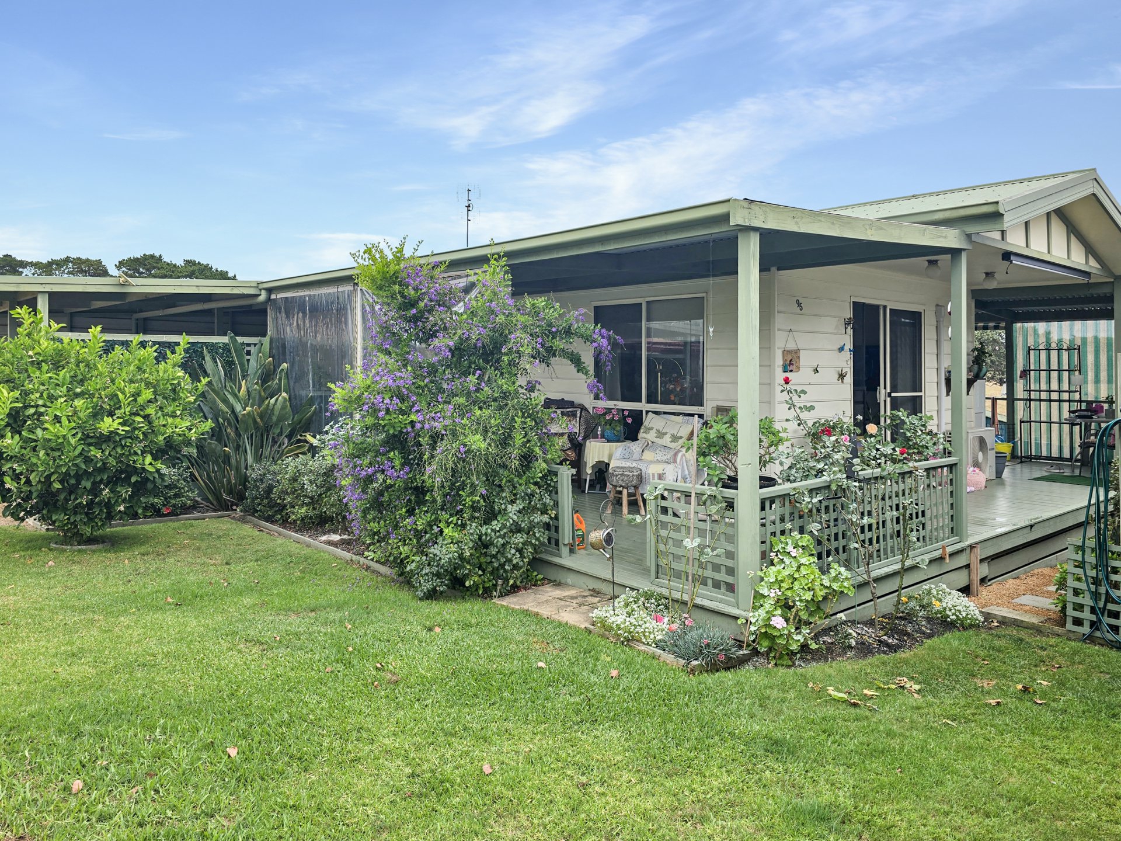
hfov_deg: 73.9
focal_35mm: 23
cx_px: 560
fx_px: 745
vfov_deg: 58.9
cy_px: 420
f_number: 1.7
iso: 12
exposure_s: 1/717
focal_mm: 6.3
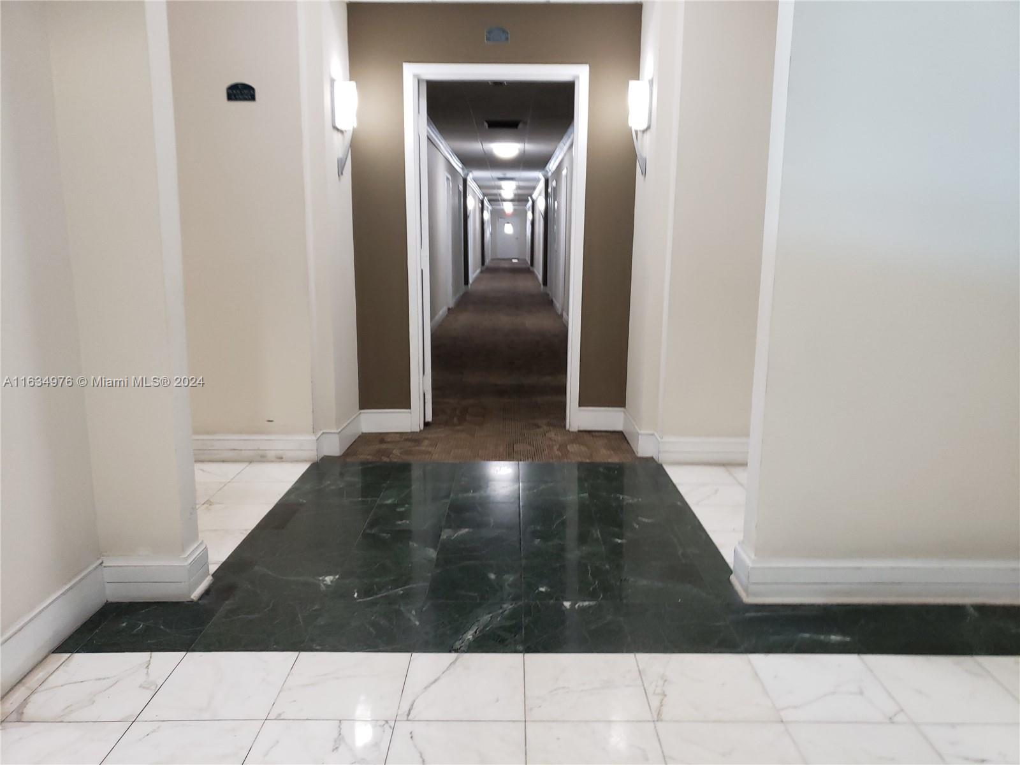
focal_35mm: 26
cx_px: 510
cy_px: 382
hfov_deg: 67.3
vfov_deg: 53.1
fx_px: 766
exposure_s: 1/60
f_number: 1.5
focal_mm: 4.3
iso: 250
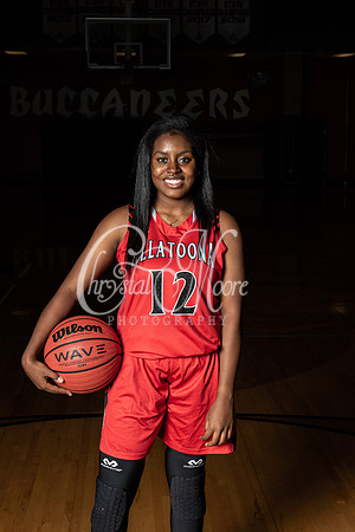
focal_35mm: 70
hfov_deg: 19.5
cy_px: 266
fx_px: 1035
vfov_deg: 28.8
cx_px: 178
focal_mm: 70
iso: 320
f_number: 14
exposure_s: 1/200
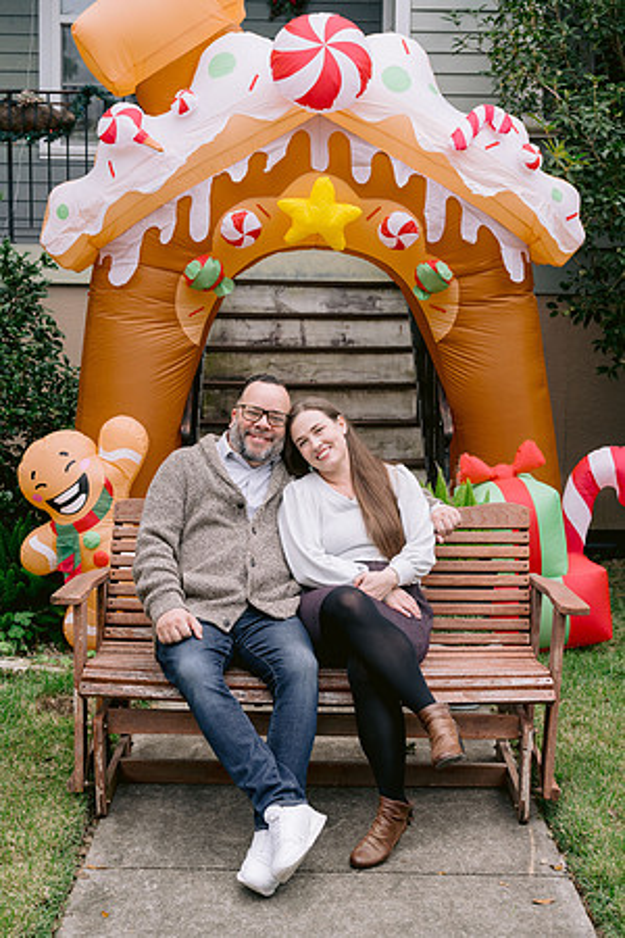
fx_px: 1302
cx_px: 312
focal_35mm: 50
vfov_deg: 39.6
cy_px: 469
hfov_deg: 27.0
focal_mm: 50
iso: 400
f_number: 4.5
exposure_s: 1/125
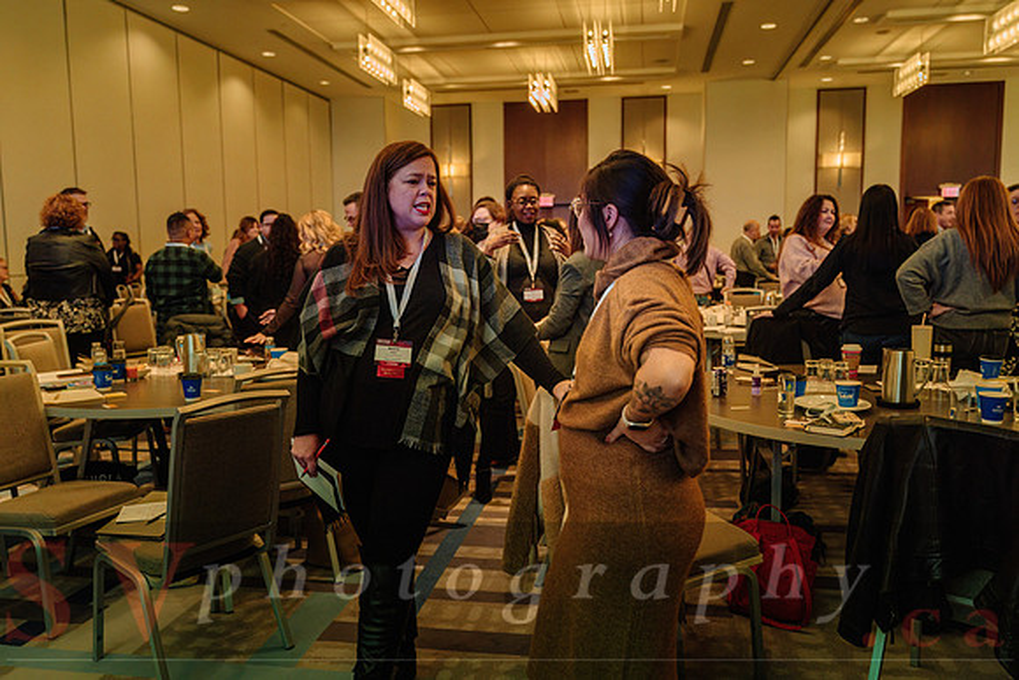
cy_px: 340
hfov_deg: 67.4
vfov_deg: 48.0
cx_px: 510
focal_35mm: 27
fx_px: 764
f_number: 2.8
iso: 3200
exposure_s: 1/200
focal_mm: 27
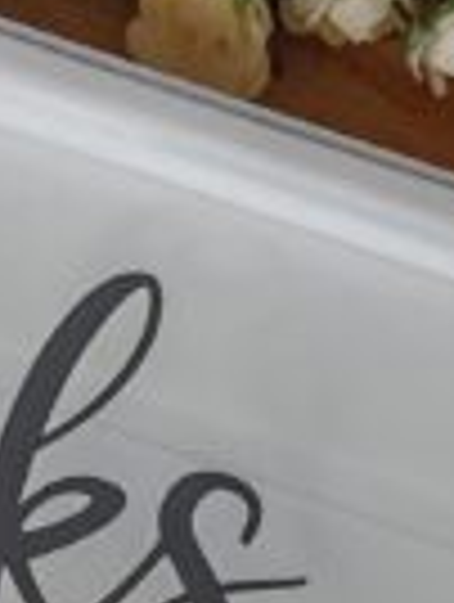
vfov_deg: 8.7
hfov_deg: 6.6
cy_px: 621
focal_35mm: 225
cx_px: -189
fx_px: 3922
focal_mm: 6.12
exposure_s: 1/100
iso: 500
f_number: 1.9
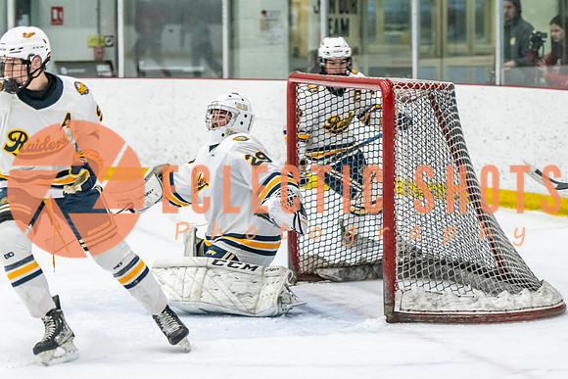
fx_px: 2488
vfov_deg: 8.7
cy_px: 173
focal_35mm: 158
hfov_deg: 13.0
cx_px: 433
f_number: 2.8
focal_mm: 100
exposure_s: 1/800
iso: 3200
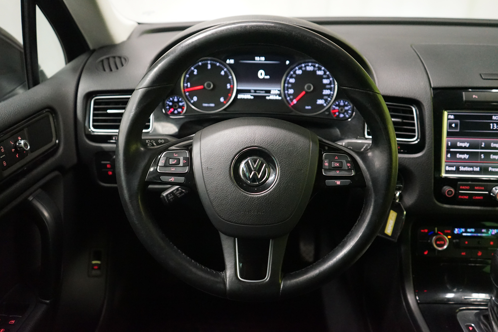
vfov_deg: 43.6
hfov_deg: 61.9
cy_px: 166
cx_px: 249
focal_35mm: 30
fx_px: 415
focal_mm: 30
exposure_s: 1/60
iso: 6400
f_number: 3.5
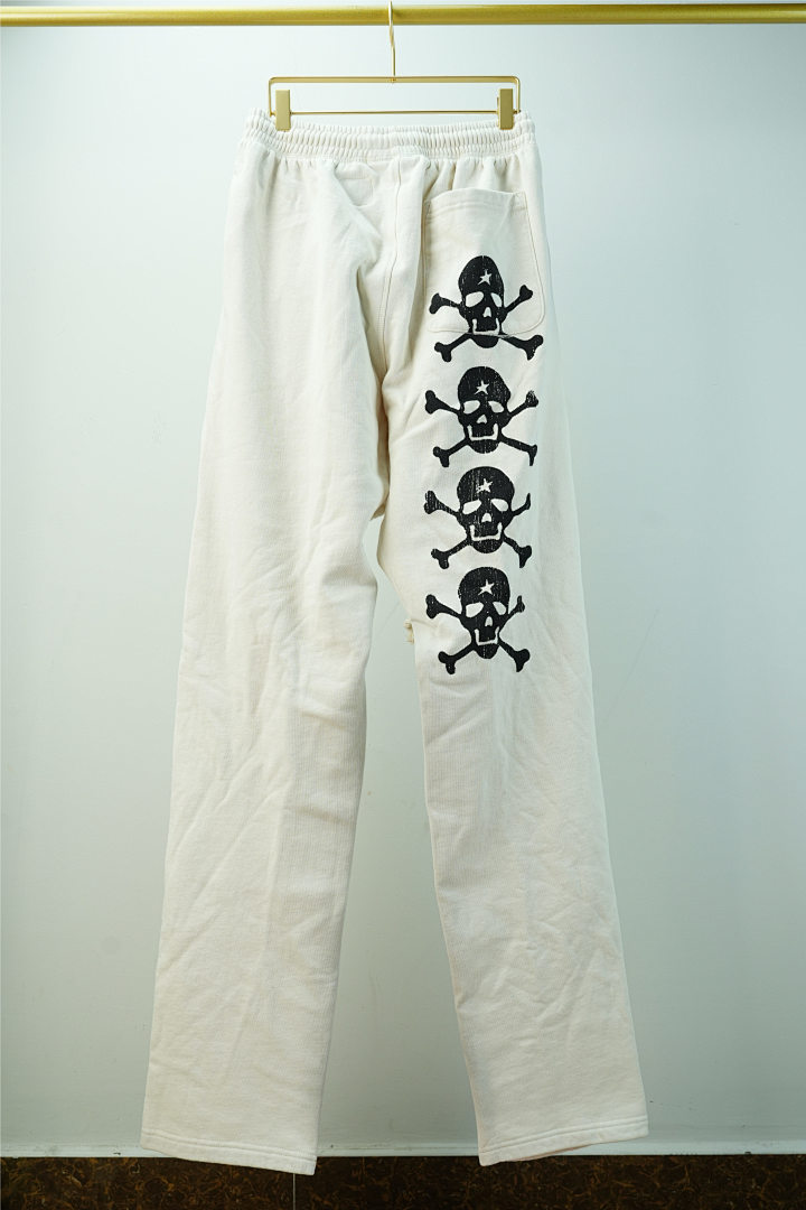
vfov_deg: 57.2
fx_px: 1108
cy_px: 605
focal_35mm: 33
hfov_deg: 40.0
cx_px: 403
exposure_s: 1/160
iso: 640
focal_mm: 33
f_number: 5.6
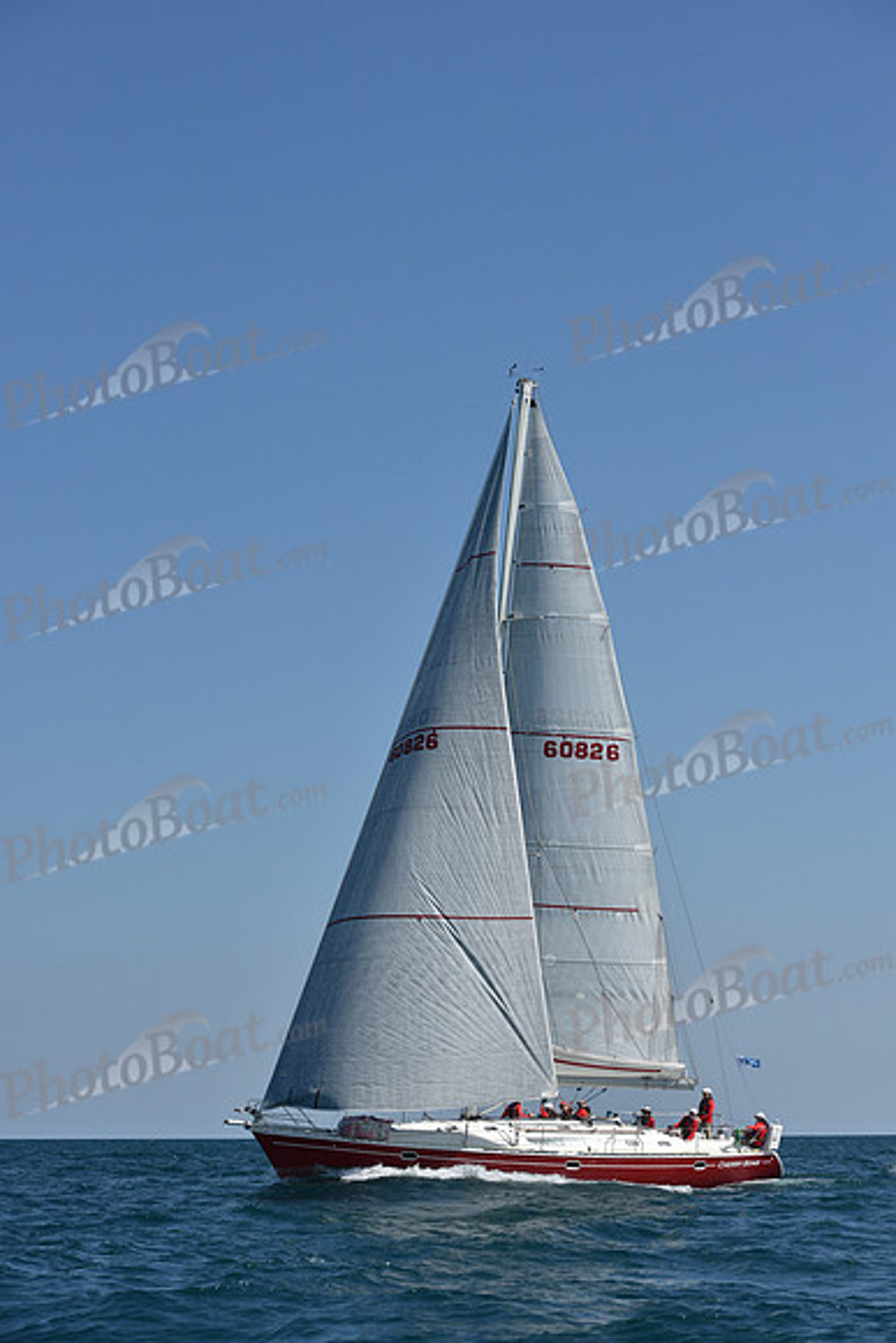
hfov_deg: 19.5
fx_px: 2612
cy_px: 672
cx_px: 448
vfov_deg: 28.8
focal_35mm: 70
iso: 250
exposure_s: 1/1600
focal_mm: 70
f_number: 8
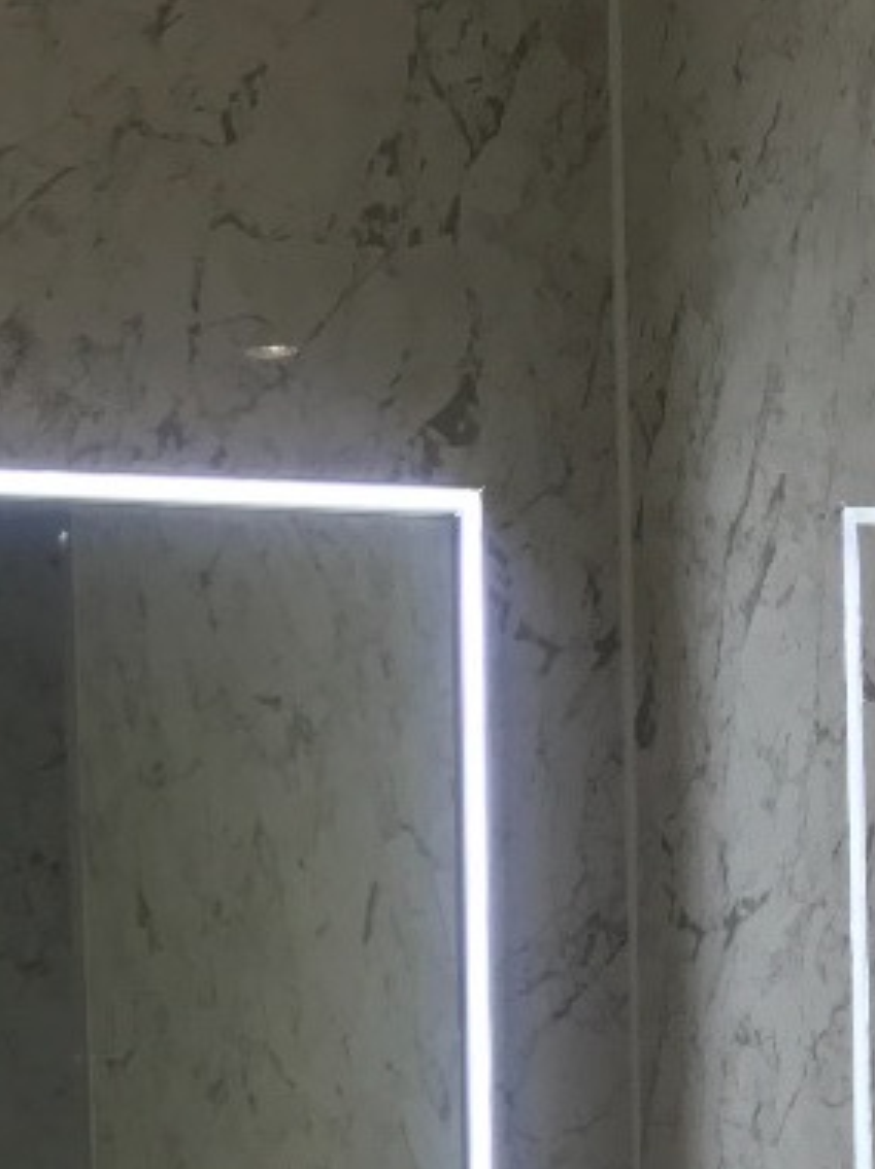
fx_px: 3003
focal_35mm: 89
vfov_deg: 20.5
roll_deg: +1.7
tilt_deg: -2.9
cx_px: 0
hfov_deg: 16.2
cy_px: 1426
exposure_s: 1/100
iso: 32
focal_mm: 3.99
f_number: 1.8
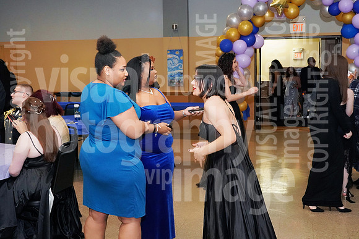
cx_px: 180
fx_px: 479
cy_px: 120
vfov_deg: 28.1
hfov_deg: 41.1
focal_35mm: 48
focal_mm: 32
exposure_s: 1/80
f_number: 7.1
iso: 3200
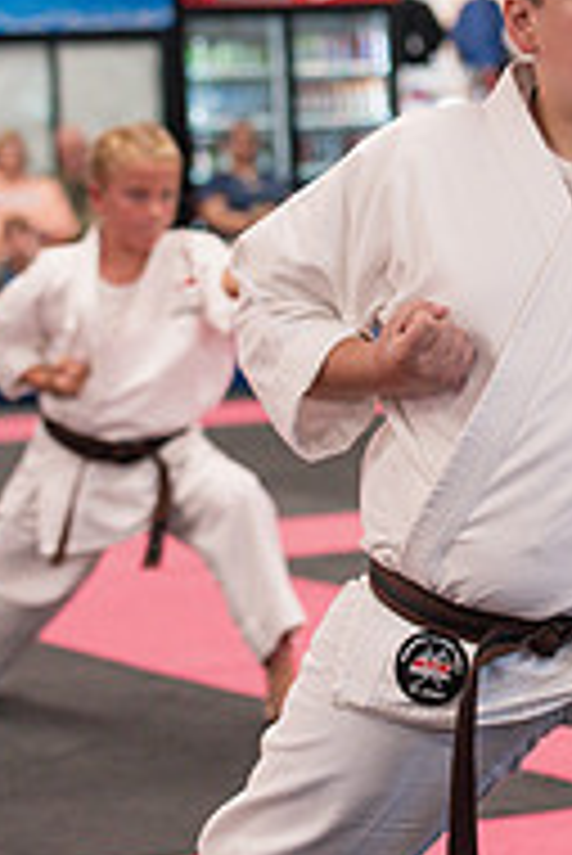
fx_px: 3949
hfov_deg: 8.2
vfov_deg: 12.3
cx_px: 572
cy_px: 225
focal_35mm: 166
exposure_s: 1/400
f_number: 3.5
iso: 1600
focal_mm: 70
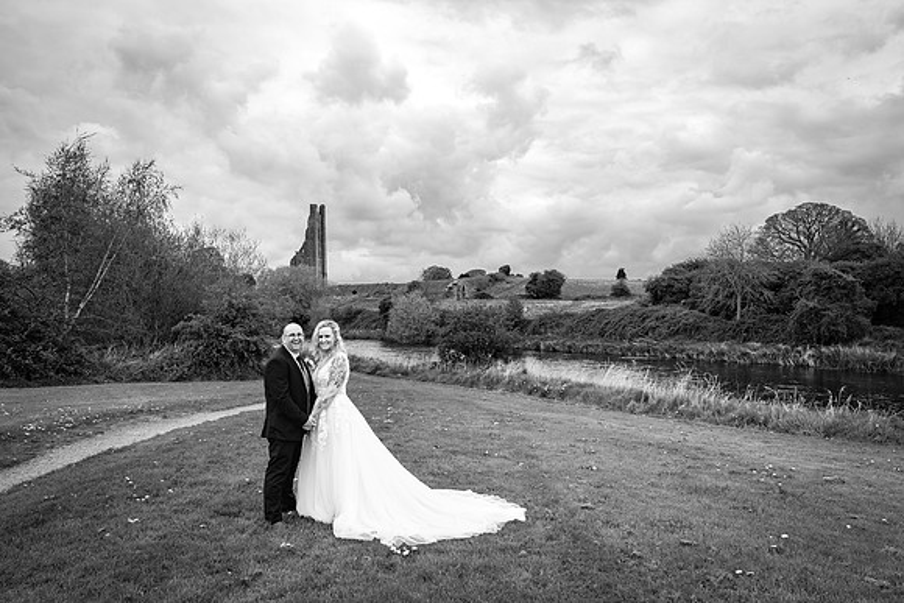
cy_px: 281
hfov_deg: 68.1
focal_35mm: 27
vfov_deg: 48.6
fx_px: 668
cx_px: 483
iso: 160
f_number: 4
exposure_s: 1/500
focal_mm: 16
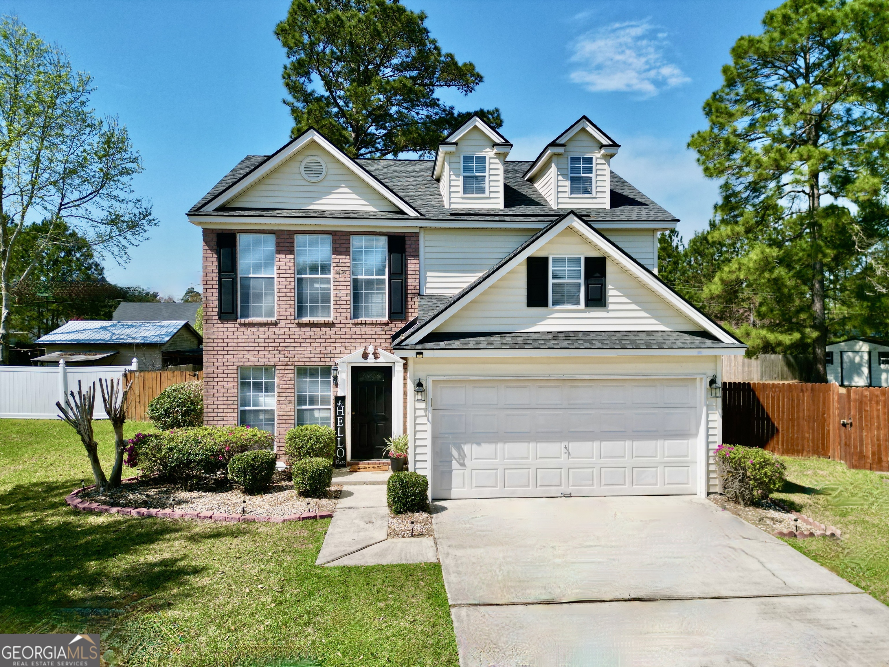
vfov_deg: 56.8
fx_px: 616
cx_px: 444
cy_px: 334
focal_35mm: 24
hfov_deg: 71.6
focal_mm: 6.72
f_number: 1.7
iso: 160
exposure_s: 1/4000
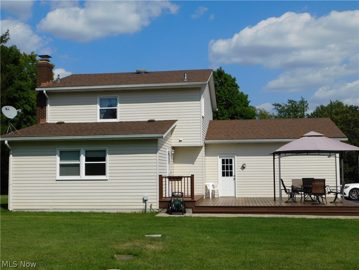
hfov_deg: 42.1
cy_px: 135
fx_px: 467
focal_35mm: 45
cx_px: 180
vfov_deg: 32.2
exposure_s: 1/640
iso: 125
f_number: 7.4
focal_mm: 8
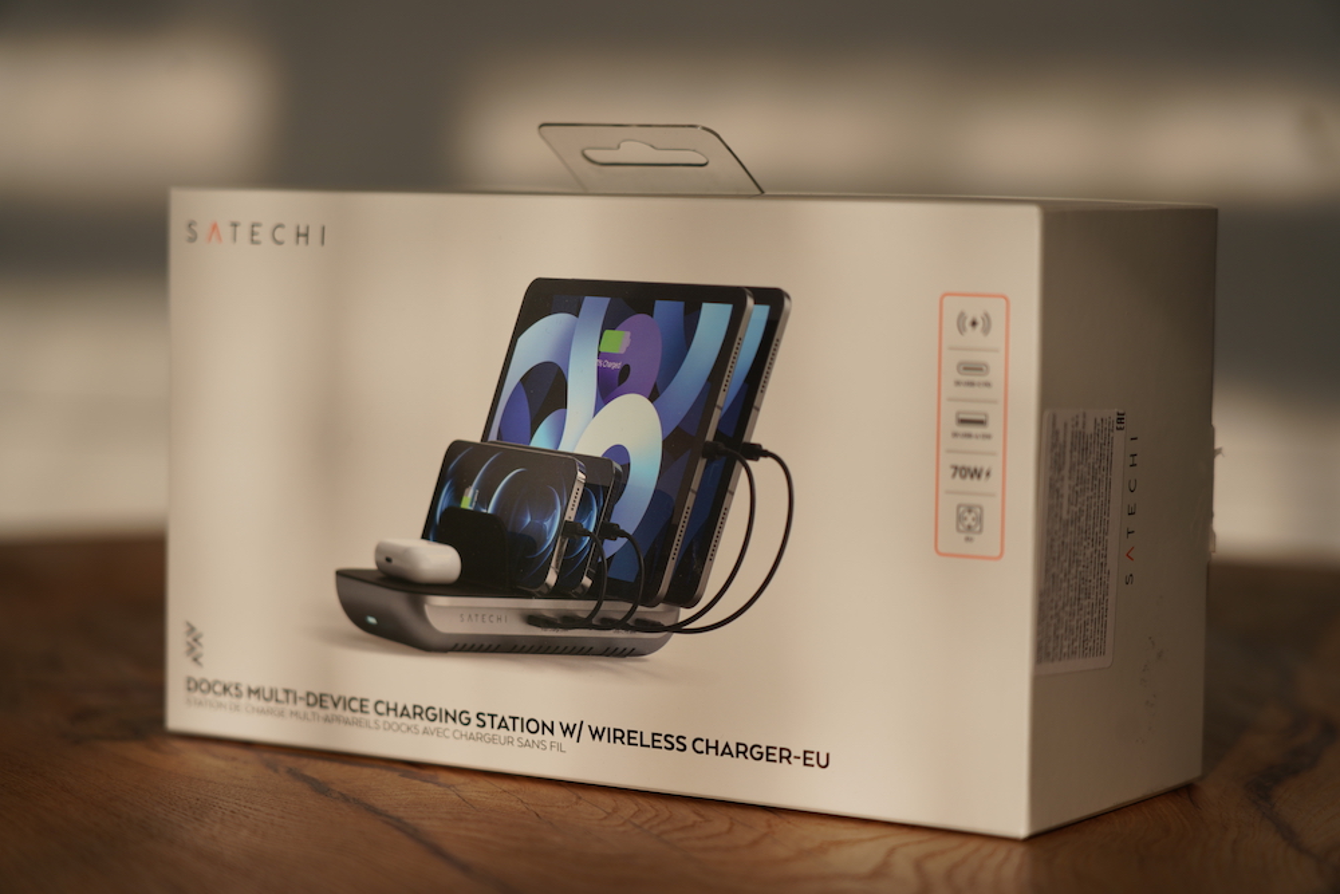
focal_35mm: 91
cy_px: 447
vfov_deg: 15.0
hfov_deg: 22.4
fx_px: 3387
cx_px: 670
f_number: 4
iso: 100
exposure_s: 1/1600
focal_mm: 91
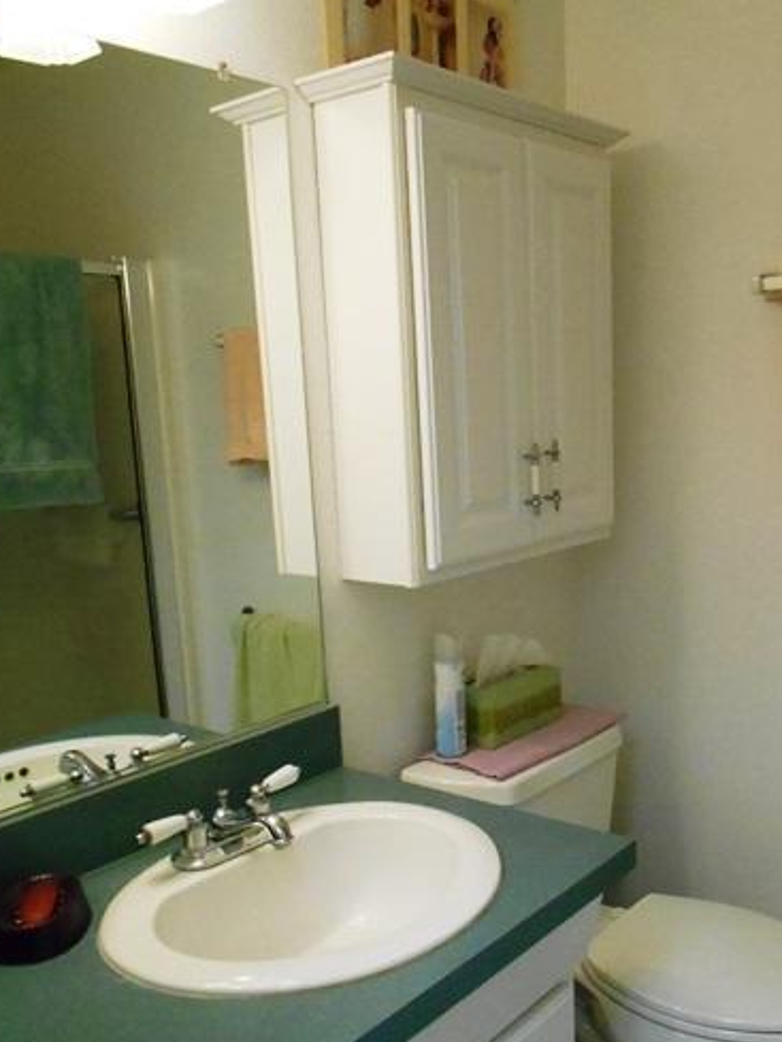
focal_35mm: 34
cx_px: 479
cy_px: 614
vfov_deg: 53.6
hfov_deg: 41.6
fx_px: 1024
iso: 800
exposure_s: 1/160
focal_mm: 4.7
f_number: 3.4
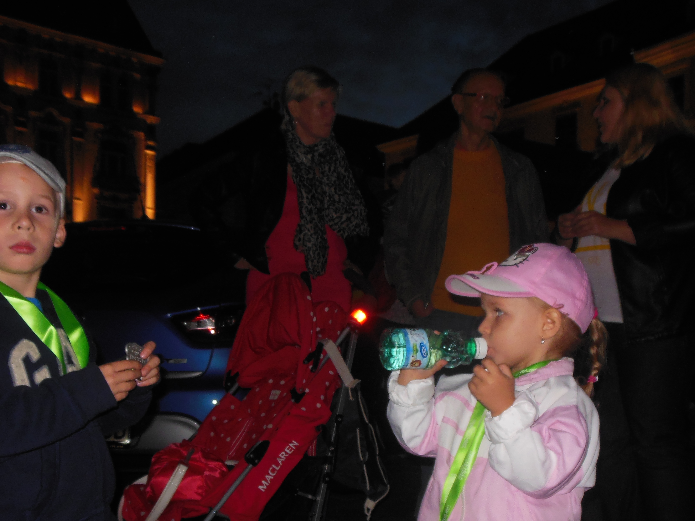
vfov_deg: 35.6
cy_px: 349
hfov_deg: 46.8
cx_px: 349
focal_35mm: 40
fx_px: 803
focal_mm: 5.2
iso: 200
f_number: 3.3
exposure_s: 1/25
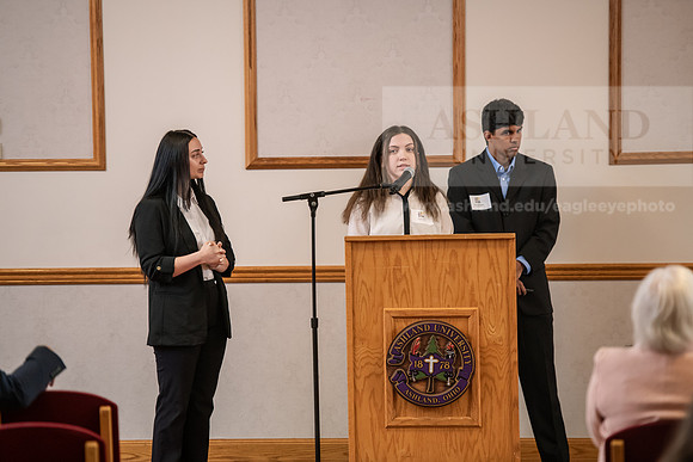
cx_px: 346
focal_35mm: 170
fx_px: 3273
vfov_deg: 8.1
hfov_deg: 12.1
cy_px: 231
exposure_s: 1/160
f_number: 3.2
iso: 2500
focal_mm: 170
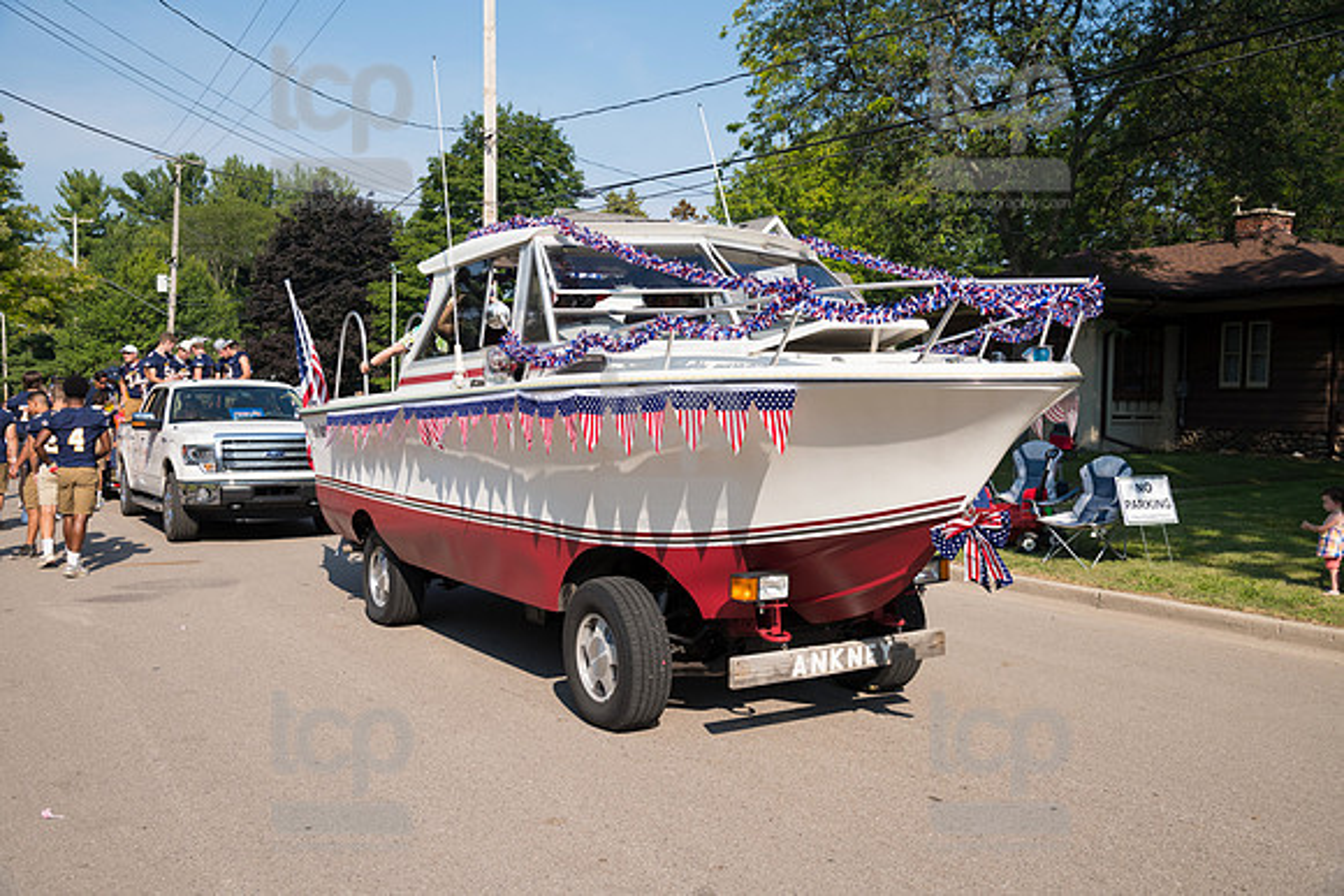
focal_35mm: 34
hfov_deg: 55.8
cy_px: 448
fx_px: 1270
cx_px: 672
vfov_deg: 38.9
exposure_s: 1/800
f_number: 6.3
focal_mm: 34
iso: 320
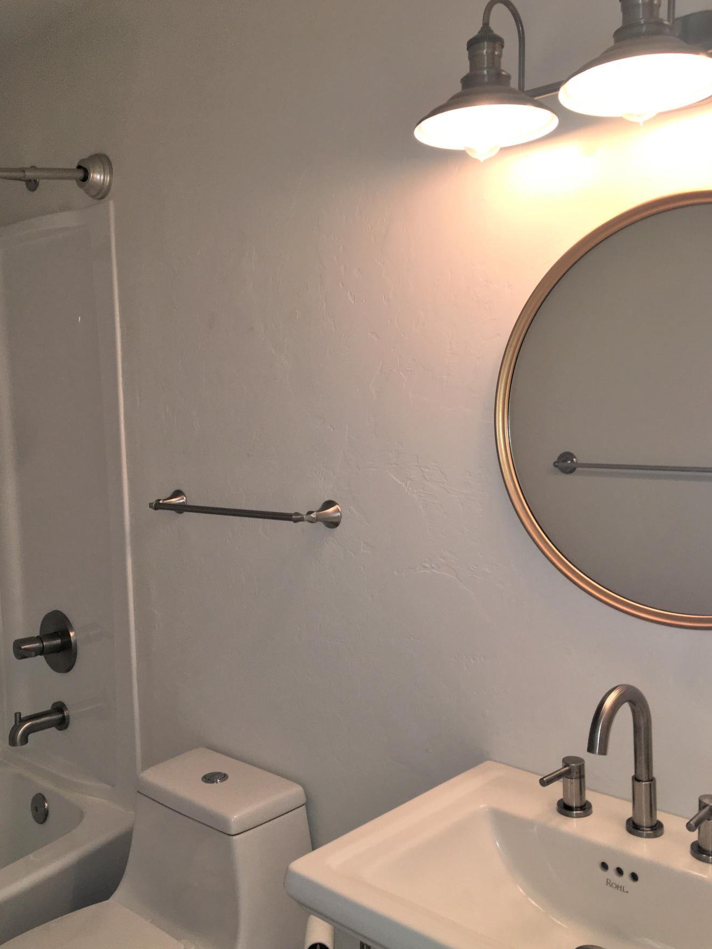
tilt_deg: -5.8
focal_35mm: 33
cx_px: 318
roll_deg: -0.9
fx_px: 905
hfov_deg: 42.9
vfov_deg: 55.3
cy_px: 513
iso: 32
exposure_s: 1/30
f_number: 2.2
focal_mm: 4.15
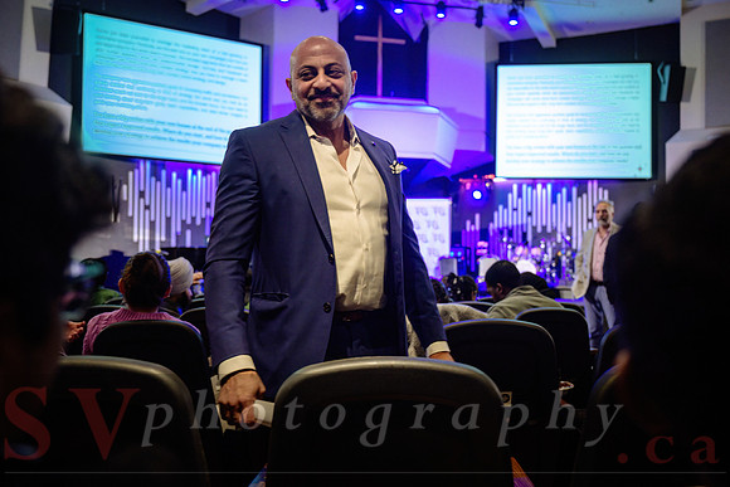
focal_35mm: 33
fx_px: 676
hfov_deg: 56.7
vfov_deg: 39.6
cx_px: 388
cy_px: 250
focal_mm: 30.5
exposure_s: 1/80
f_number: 2.8
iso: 1600
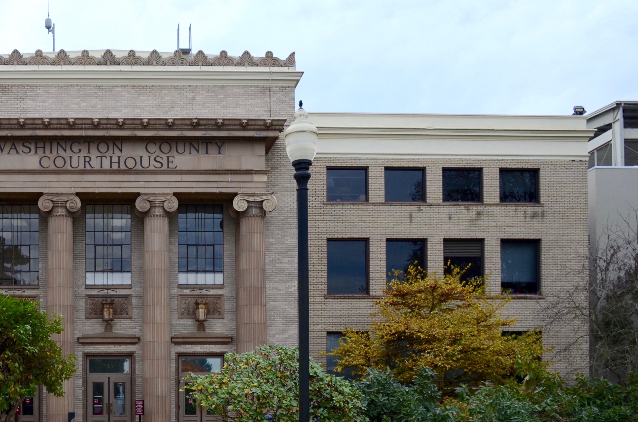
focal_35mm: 48
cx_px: 131
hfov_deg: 39.6
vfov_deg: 27.7
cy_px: 301
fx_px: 849
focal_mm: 20
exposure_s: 1/320
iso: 200
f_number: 5
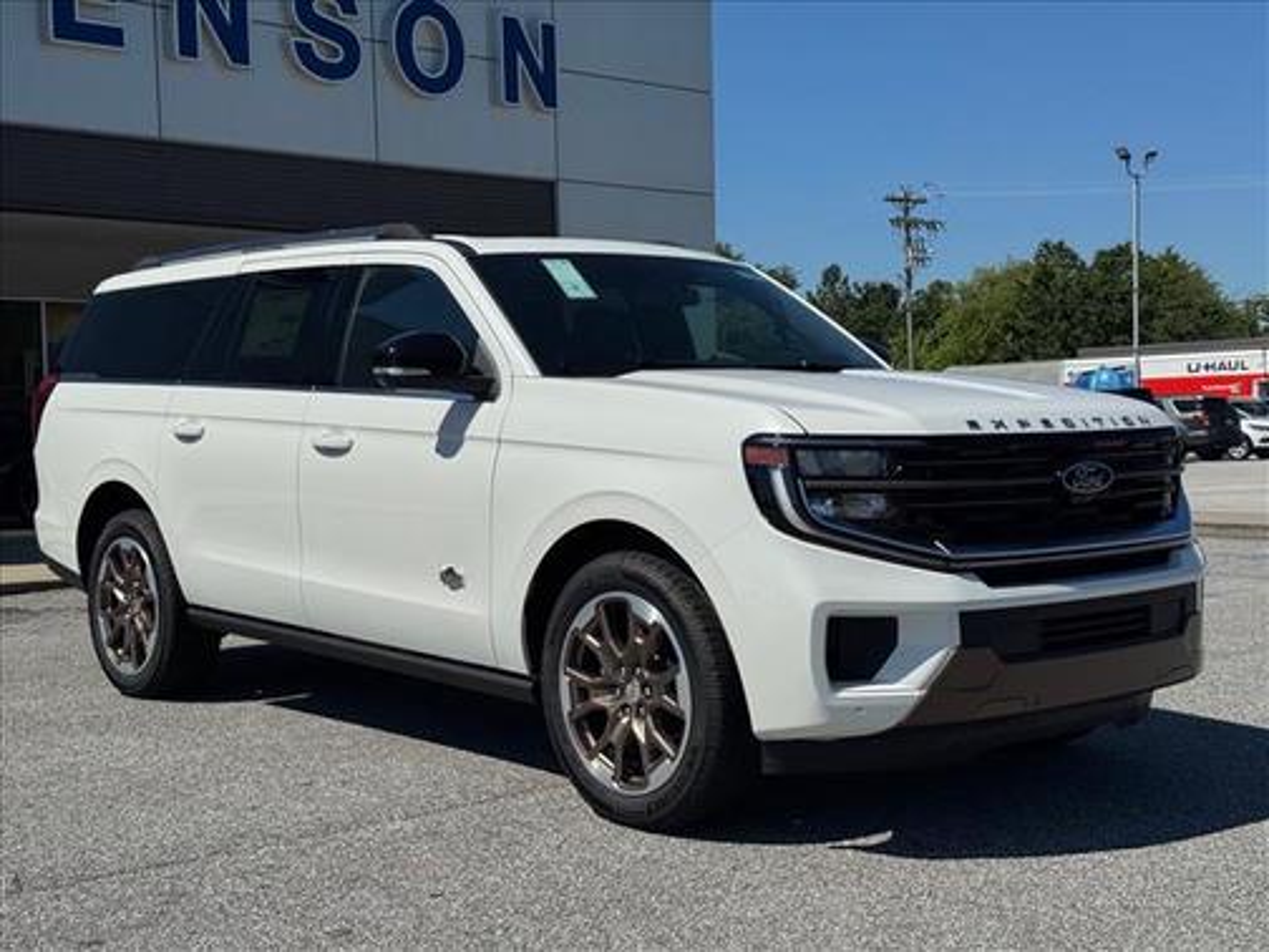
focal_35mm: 48
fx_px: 1760
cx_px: 634
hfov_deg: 39.7
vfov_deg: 30.3
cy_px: 476
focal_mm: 6.76
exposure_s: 1/12500
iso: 64
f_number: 1.78
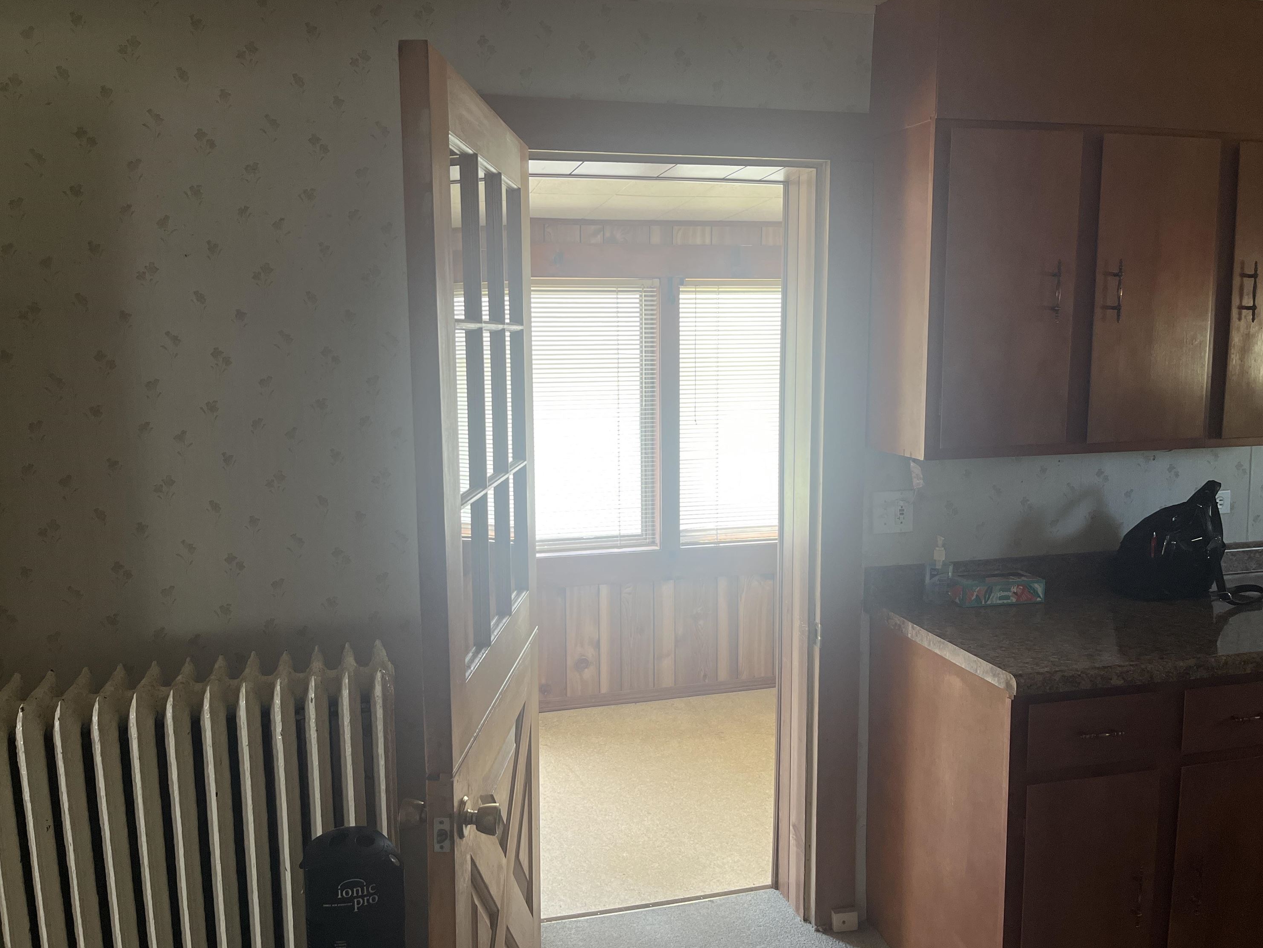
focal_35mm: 27
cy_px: 462
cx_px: 614
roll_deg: +0.5
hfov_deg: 65.3
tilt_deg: -7.1
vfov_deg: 51.4
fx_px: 985
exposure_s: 1/92
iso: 125
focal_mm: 5.1
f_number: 1.6
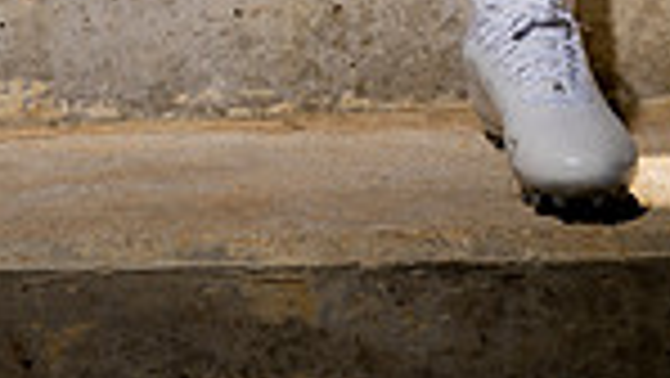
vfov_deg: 7.0
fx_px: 2915
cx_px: 117
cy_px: -531
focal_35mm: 164
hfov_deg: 13.0
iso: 100
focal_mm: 52
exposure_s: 1/250
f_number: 5
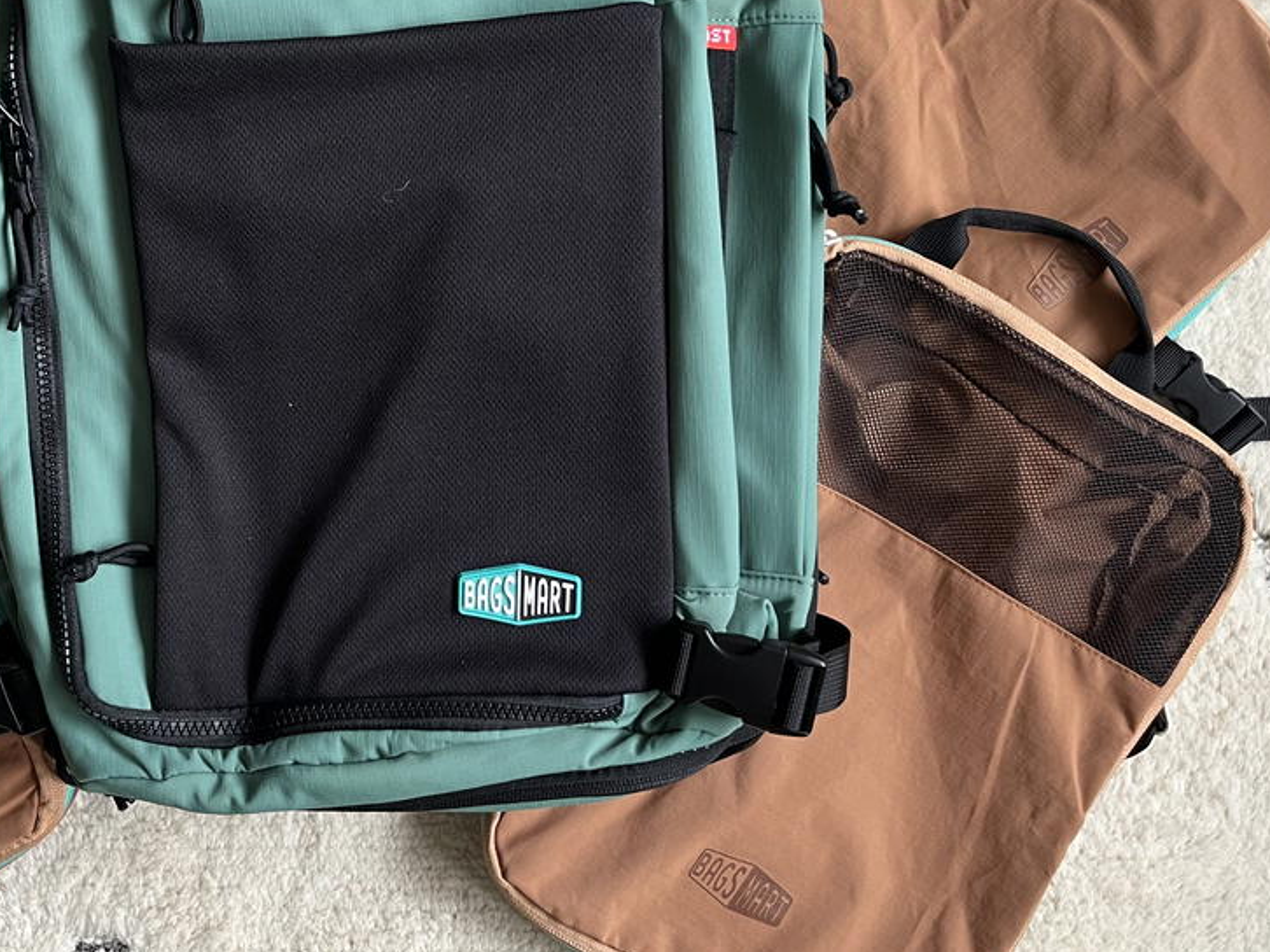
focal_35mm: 43
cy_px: 348
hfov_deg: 43.4
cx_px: 441
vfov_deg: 33.4
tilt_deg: -88.9
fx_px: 1577
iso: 125
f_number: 1.6
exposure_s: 1/75
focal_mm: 5.1
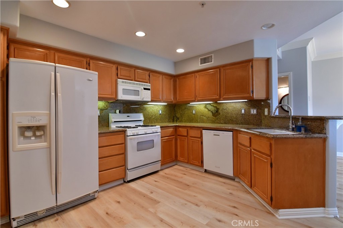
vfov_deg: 73.7
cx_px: 172
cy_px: 114
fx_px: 152
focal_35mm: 16
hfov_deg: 96.8
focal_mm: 11
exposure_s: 1/30
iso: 1000
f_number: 9
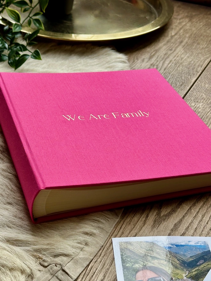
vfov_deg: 39.7
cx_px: 106
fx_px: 390
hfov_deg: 30.3
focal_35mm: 48
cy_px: 140
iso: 50
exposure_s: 1/178
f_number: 1.78
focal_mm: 6.86
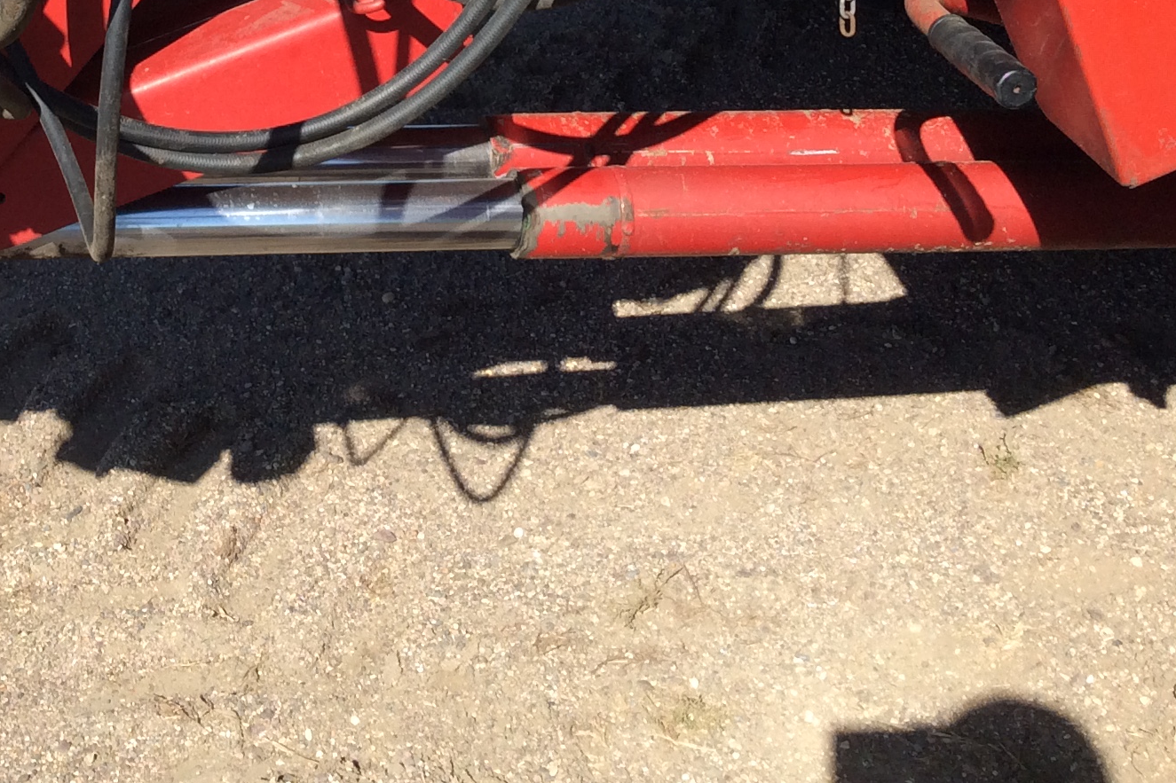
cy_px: -72
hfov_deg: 30.3
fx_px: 2123
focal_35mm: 65
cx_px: 250
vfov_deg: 20.0
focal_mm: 3.3
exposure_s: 1/923
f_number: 2.4
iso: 32
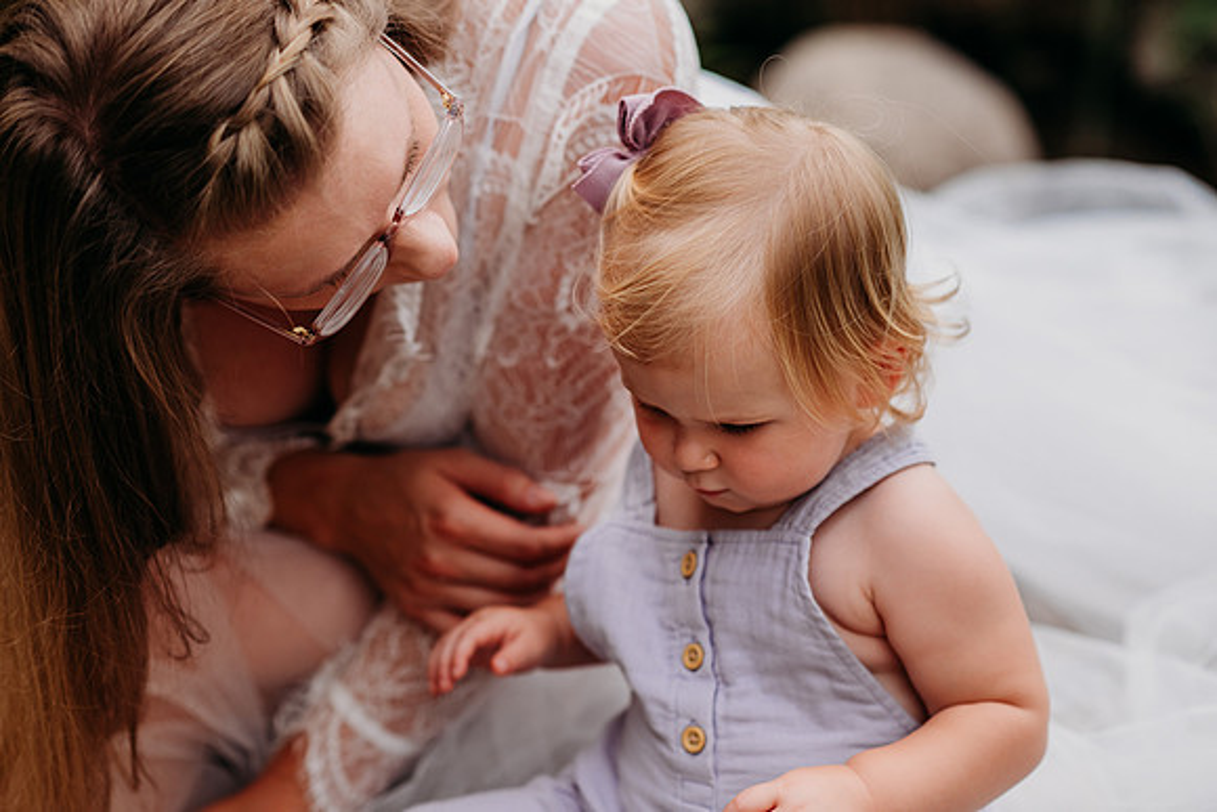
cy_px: 406
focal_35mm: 85
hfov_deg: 23.9
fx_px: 2874
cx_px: 608
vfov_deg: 16.1
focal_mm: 85
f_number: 2.8
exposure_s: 1/1600
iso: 500
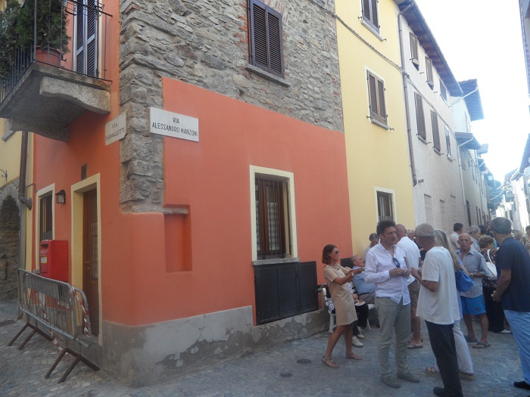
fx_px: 367
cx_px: 265
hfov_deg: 71.6
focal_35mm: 24
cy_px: 198
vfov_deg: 56.8
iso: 80
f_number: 2.9
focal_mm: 4.1
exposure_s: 1/180
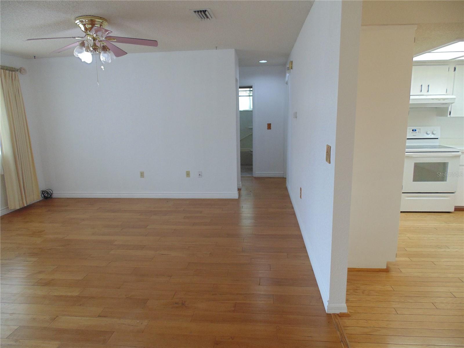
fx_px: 295
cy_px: 174
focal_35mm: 22
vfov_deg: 61.1
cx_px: 232
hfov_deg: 76.4
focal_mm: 4
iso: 160
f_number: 3.1
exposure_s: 1/30
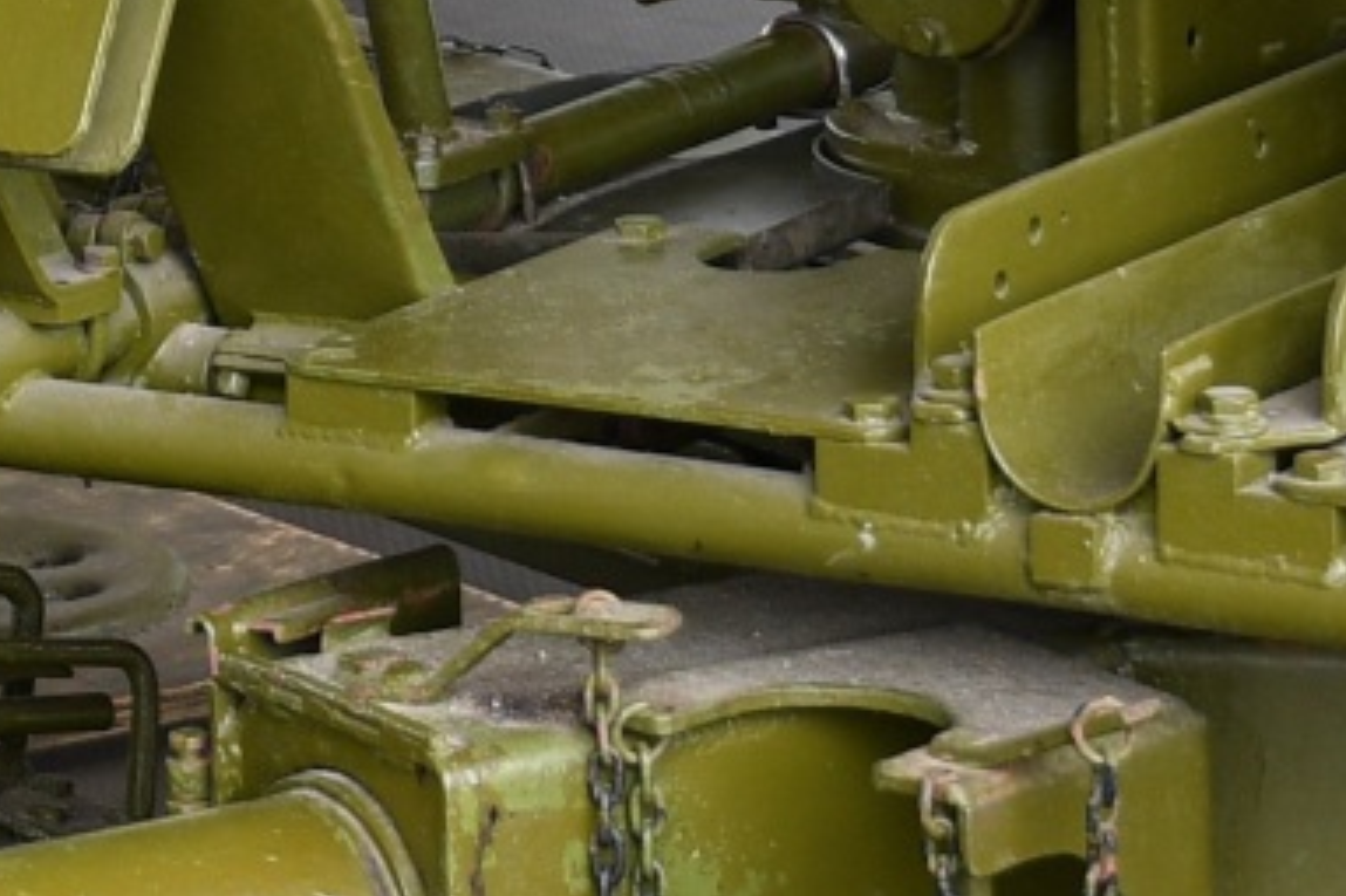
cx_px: 228
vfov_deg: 5.8
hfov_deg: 8.9
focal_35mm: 232
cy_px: -643
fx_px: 8670
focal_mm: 25
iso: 125
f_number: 3.5
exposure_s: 1/50
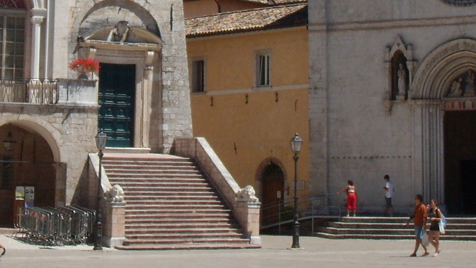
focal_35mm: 104
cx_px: 234
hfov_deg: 20.6
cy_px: -51
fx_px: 1313
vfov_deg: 11.4
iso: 64
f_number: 5.7
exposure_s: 1/625
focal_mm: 6.4
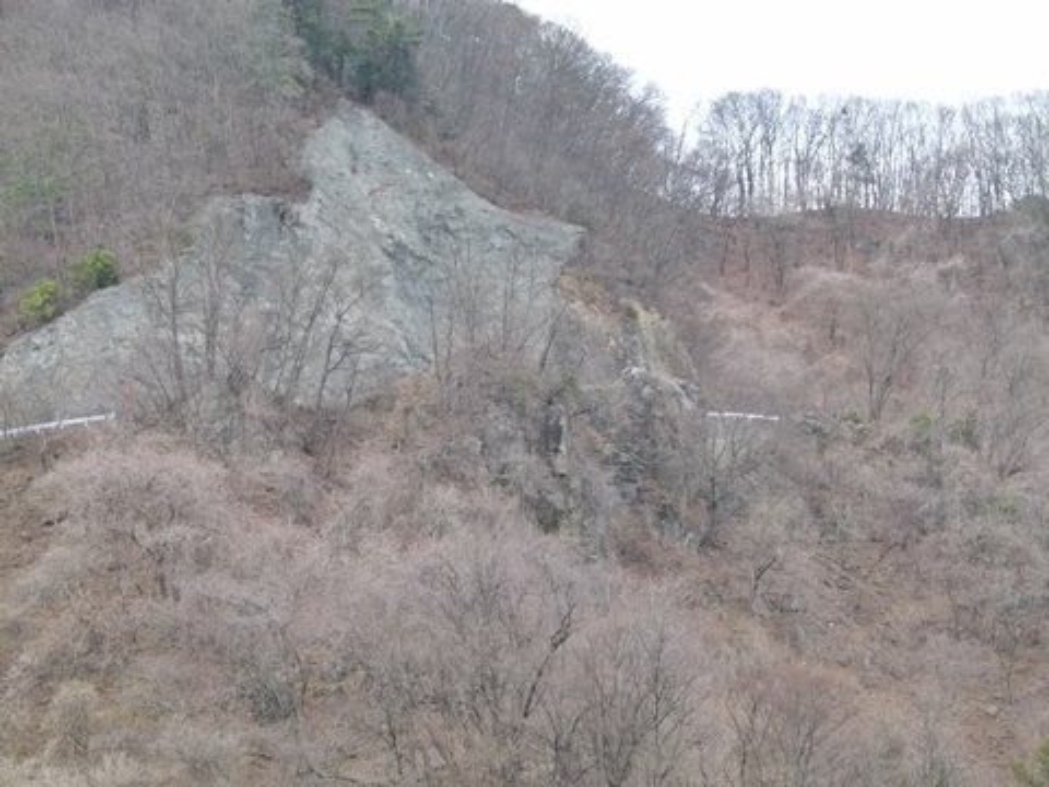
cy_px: 394
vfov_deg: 16.6
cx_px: 524
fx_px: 2697
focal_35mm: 89
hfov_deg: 22.0
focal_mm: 16.1
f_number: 4
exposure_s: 1/250
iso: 160
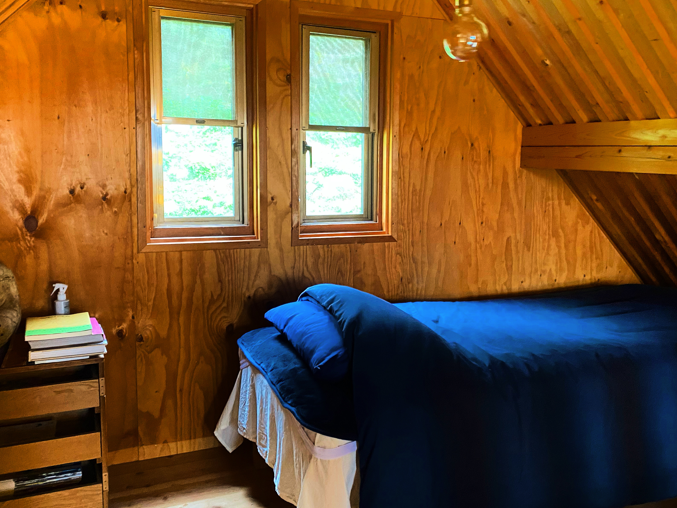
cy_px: 224
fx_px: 645
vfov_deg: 42.9
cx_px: 382
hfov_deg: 55.2
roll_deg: -2.0
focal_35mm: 33
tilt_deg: -6.1
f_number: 1.8
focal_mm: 4.25
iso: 640
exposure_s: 1/30
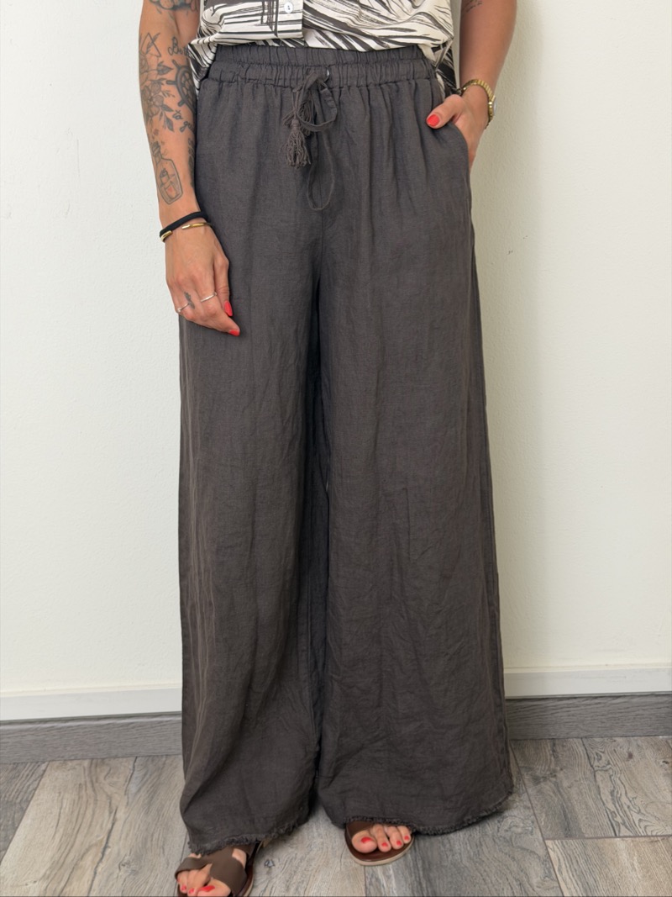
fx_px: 1243
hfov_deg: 30.3
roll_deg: +2.7
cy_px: 448
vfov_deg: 39.7
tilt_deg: -12.4
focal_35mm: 48
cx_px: 336
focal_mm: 6.76
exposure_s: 1/195
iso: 50
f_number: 1.78
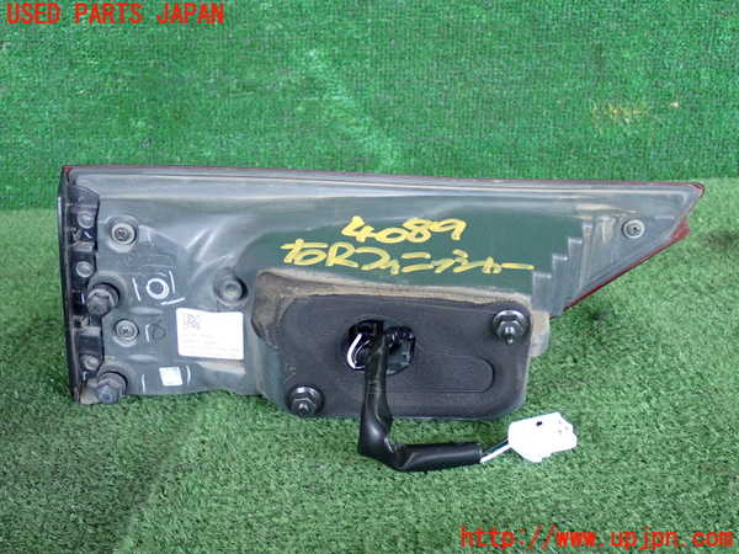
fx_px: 1153
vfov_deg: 27.0
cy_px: 277
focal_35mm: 54
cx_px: 370
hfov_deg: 35.5
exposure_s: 1/125
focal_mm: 9.65
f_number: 3.3
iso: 640
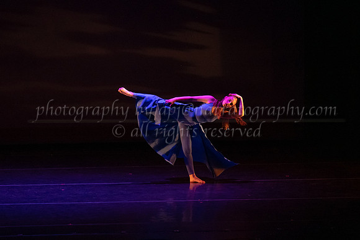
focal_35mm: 188
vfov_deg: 7.3
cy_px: 145
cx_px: 131
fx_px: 1881
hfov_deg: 10.9
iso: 3200
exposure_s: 1/250
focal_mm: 140
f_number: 3.2
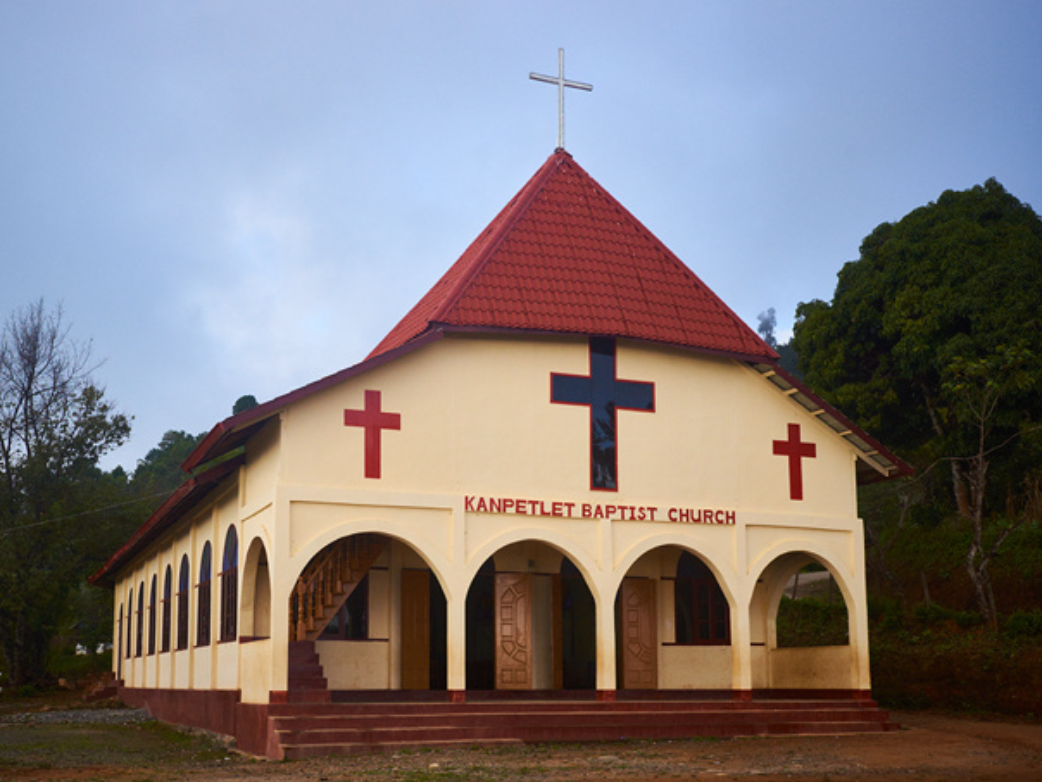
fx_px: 1174
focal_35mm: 39
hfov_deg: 47.7
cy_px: 396
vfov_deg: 36.8
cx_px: 445
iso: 400
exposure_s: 1/750
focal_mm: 35
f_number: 8
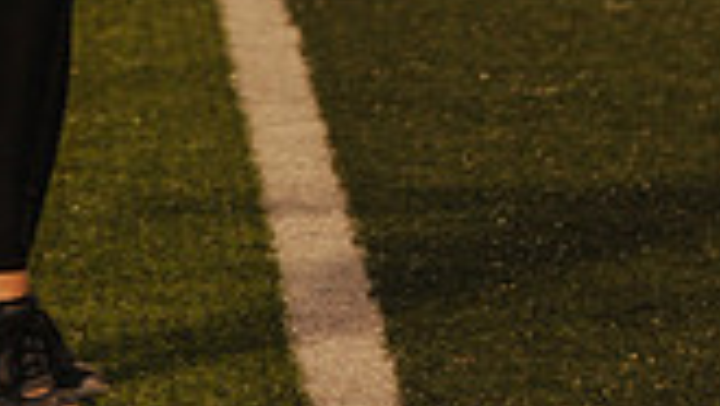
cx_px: 61
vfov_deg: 1.8
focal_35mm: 679
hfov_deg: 3.2
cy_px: -825
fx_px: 12969
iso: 1250
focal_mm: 185
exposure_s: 1/125
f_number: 7.1
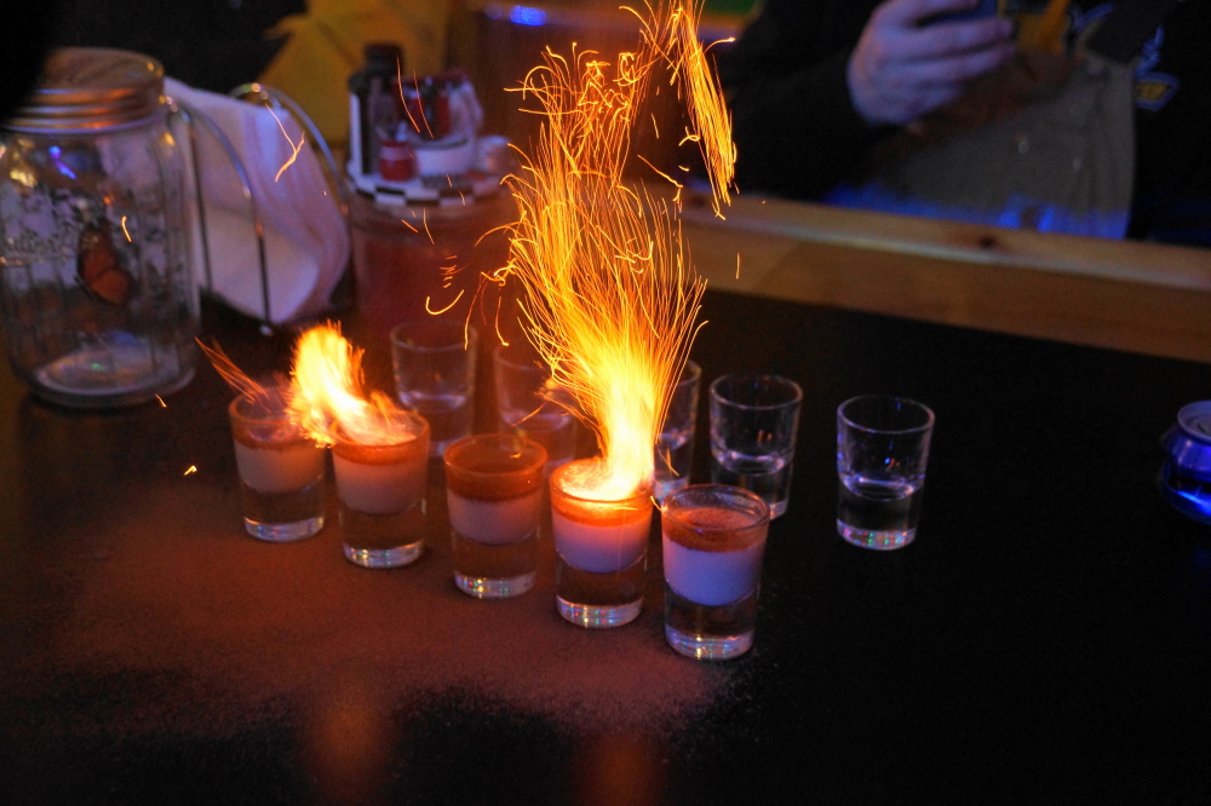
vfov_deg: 29.8
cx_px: 606
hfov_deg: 43.6
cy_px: 403
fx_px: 1513
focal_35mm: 45
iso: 1600
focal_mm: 30
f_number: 4
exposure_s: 1/15
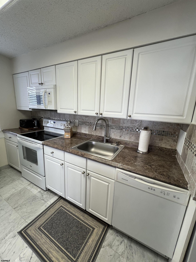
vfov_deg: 106.2
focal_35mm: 13
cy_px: 131
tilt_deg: -10.6
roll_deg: -2.4
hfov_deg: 89.9
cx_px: 98
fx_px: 98
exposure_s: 1/120
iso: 80
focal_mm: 1.57
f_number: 1.8
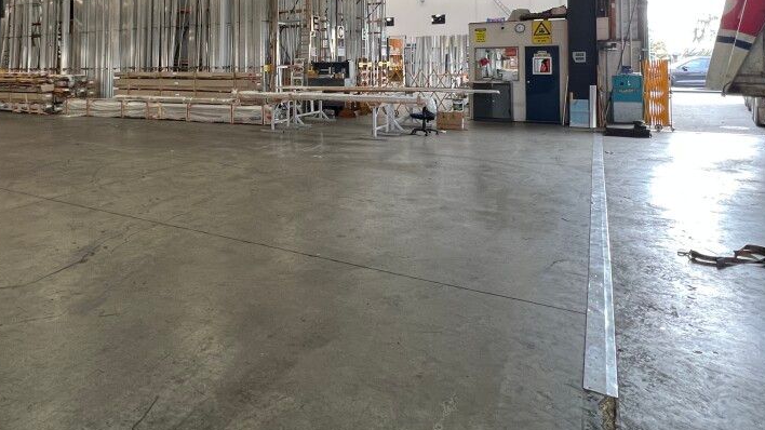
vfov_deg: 44.2
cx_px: 269
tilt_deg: -2.8
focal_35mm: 24
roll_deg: -0.1
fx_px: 487
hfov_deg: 74.5
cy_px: 58
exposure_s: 1/100
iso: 160
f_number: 1.8
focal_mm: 1.57
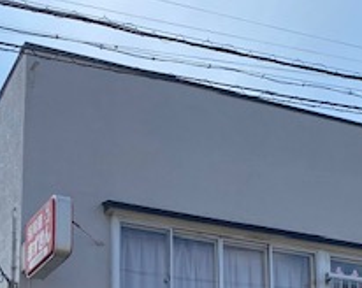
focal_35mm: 79
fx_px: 845
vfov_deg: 18.0
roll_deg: +0.0
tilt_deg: +12.5
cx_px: 134
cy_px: 379
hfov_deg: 24.1
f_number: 1.8
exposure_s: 1/6098
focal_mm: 4.25
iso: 32
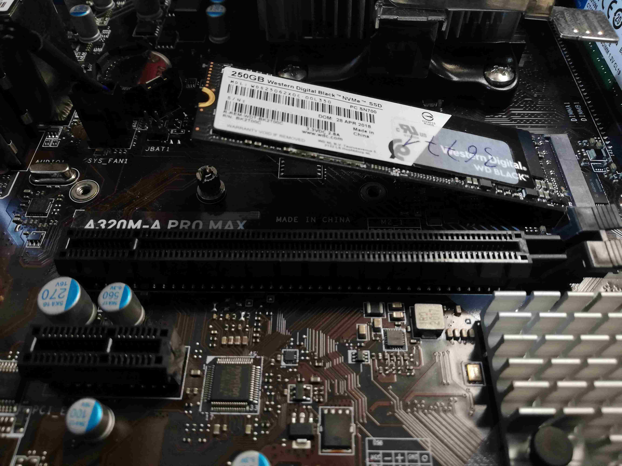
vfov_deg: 53.1
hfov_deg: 67.3
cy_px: 233
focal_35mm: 26
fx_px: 467
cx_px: 311
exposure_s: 1/33.3
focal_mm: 3.81
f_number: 2.2
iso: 200
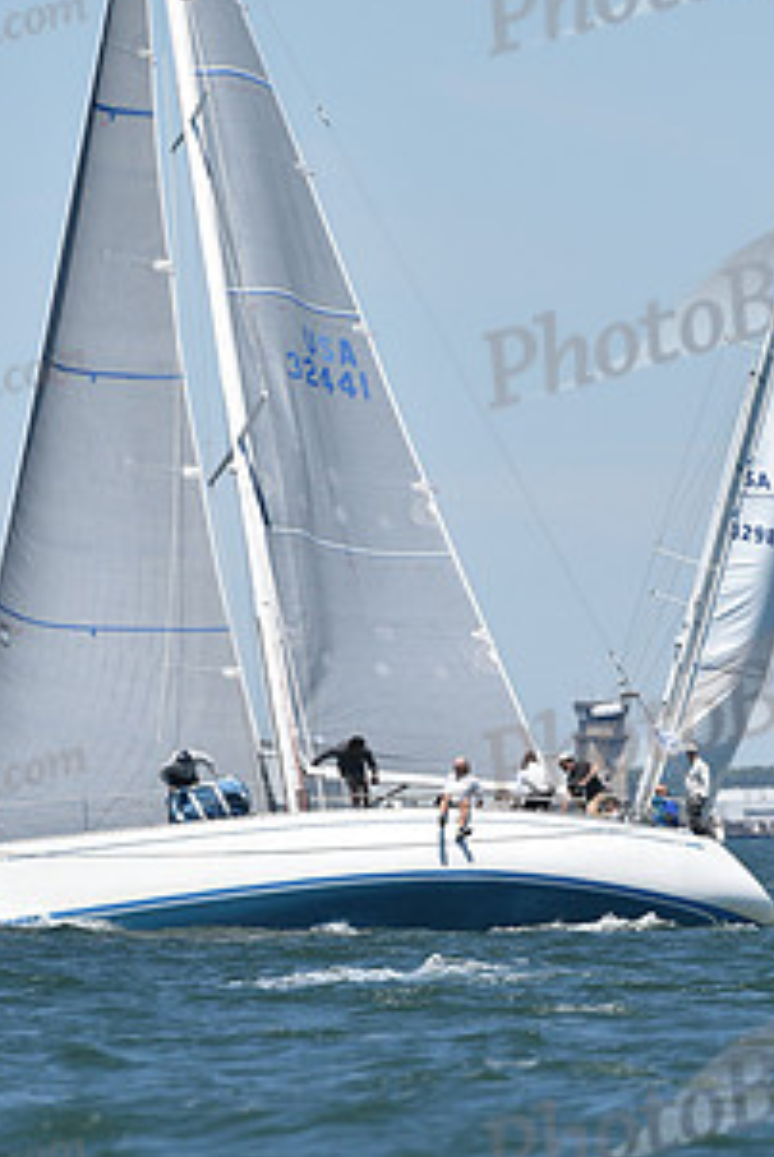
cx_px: 285
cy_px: 563
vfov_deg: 2.7
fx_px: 24710
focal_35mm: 768
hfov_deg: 1.8
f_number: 5
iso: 250
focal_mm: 400
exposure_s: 1/1600
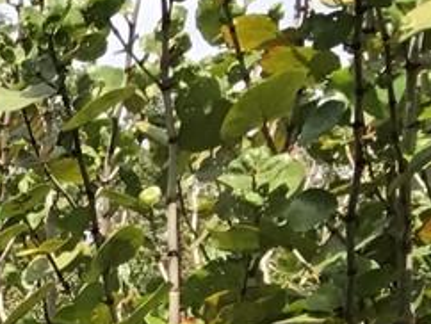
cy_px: 844
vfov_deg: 7.4
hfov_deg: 8.9
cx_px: -821
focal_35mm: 185
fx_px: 2306
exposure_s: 1/1330
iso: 20
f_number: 1.8
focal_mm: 3.99
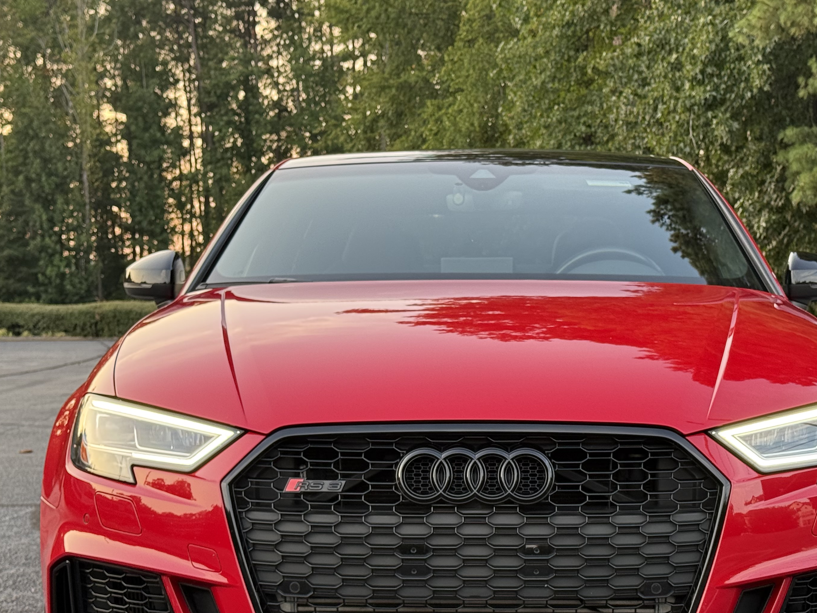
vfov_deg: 20.6
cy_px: 422
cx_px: 481
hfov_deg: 27.4
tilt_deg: -4.2
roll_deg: -0.6
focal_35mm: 71
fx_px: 1676
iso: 80
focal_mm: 6.76
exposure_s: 1/127
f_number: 1.78
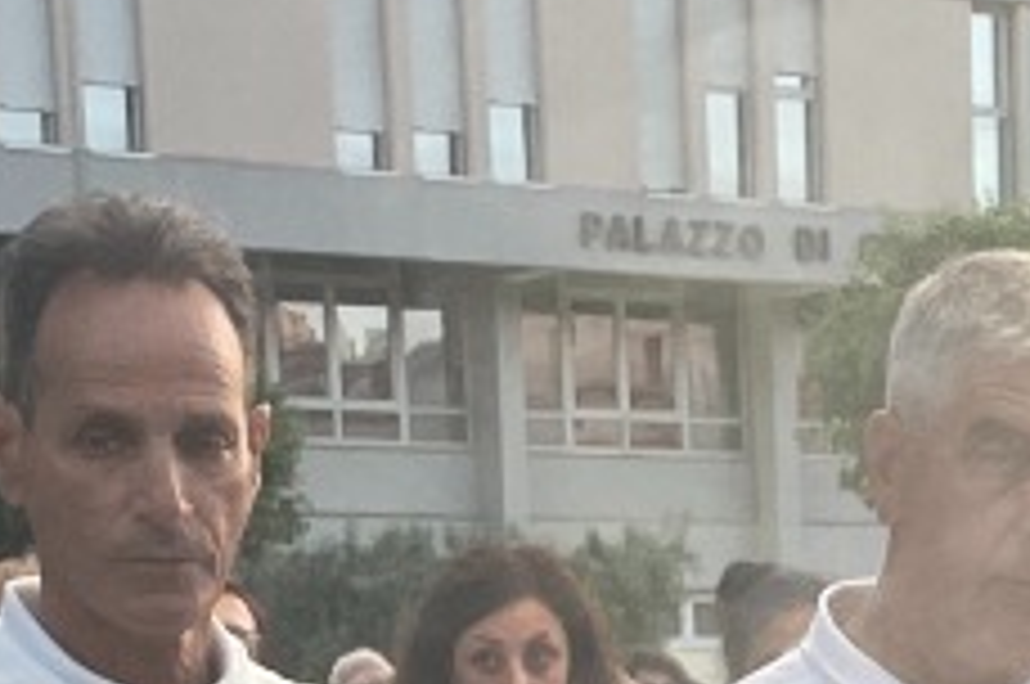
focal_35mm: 142
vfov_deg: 8.8
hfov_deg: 14.4
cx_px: 792
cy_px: 1593
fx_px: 4057
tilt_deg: -9.3
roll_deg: +2.9
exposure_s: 1/121
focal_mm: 4.2
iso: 80
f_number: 1.6
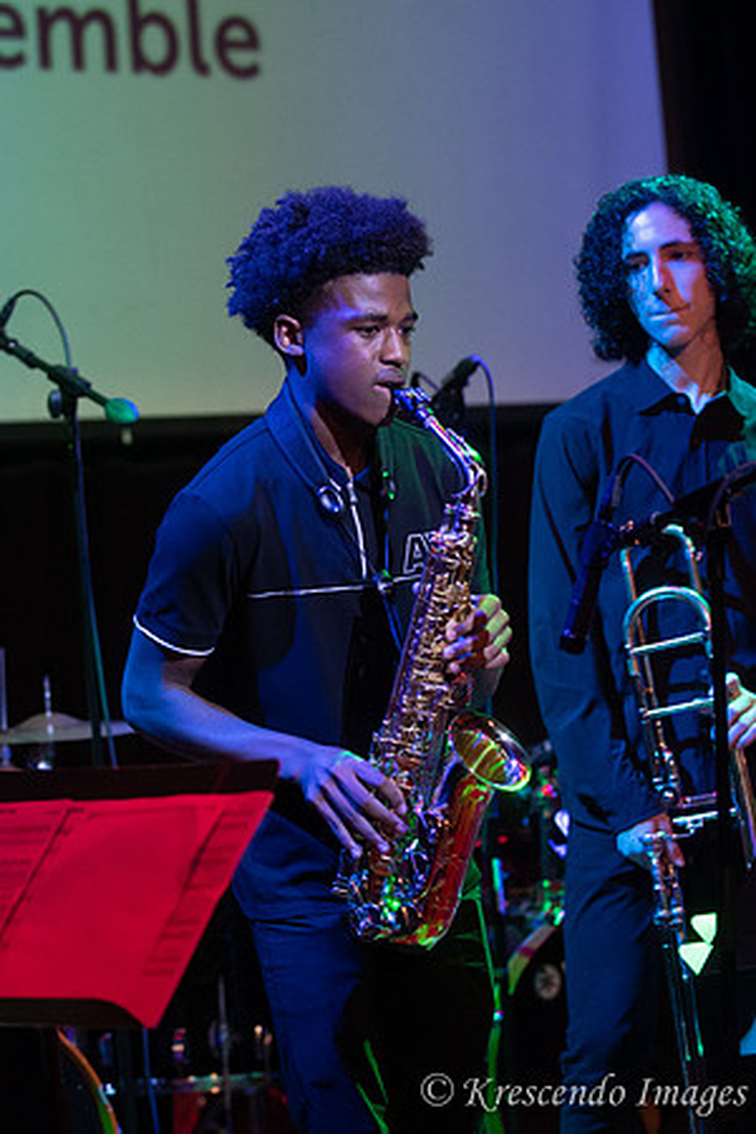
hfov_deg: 11.4
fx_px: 3780
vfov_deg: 17.1
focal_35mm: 120
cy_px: 567
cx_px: 378
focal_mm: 80
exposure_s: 1/200
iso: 1600
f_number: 2.8
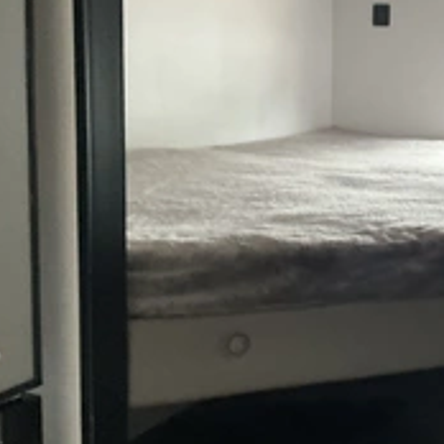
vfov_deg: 29.0
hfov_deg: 27.5
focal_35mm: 59
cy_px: 186
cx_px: 439
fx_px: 856
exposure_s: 1/41
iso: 320
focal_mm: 3
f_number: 1.8
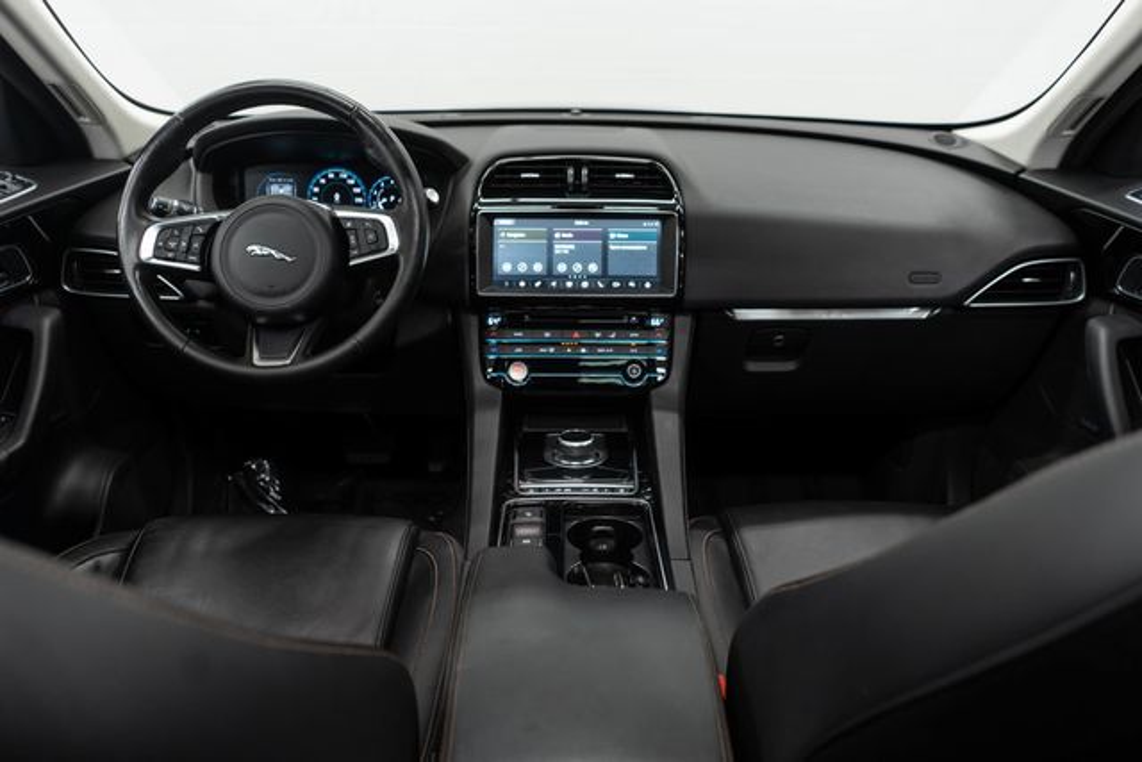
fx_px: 888
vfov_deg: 46.4
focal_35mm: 28
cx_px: 571
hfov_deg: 65.5
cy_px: 381
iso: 400
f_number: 3.2
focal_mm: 28
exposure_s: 1/40
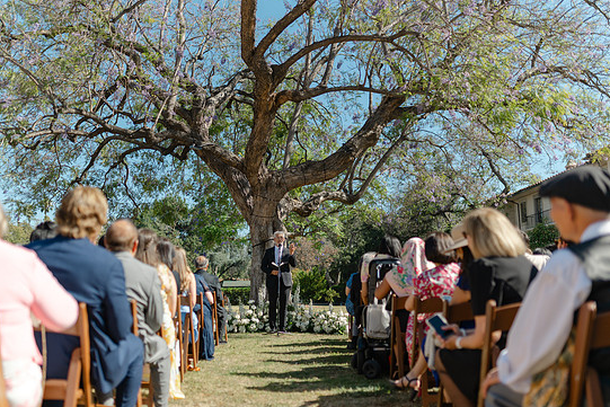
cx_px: 285
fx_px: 644
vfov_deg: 35.1
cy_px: 193
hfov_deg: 50.6
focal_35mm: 38
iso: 64
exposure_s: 1/2500
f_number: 1.4
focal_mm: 35
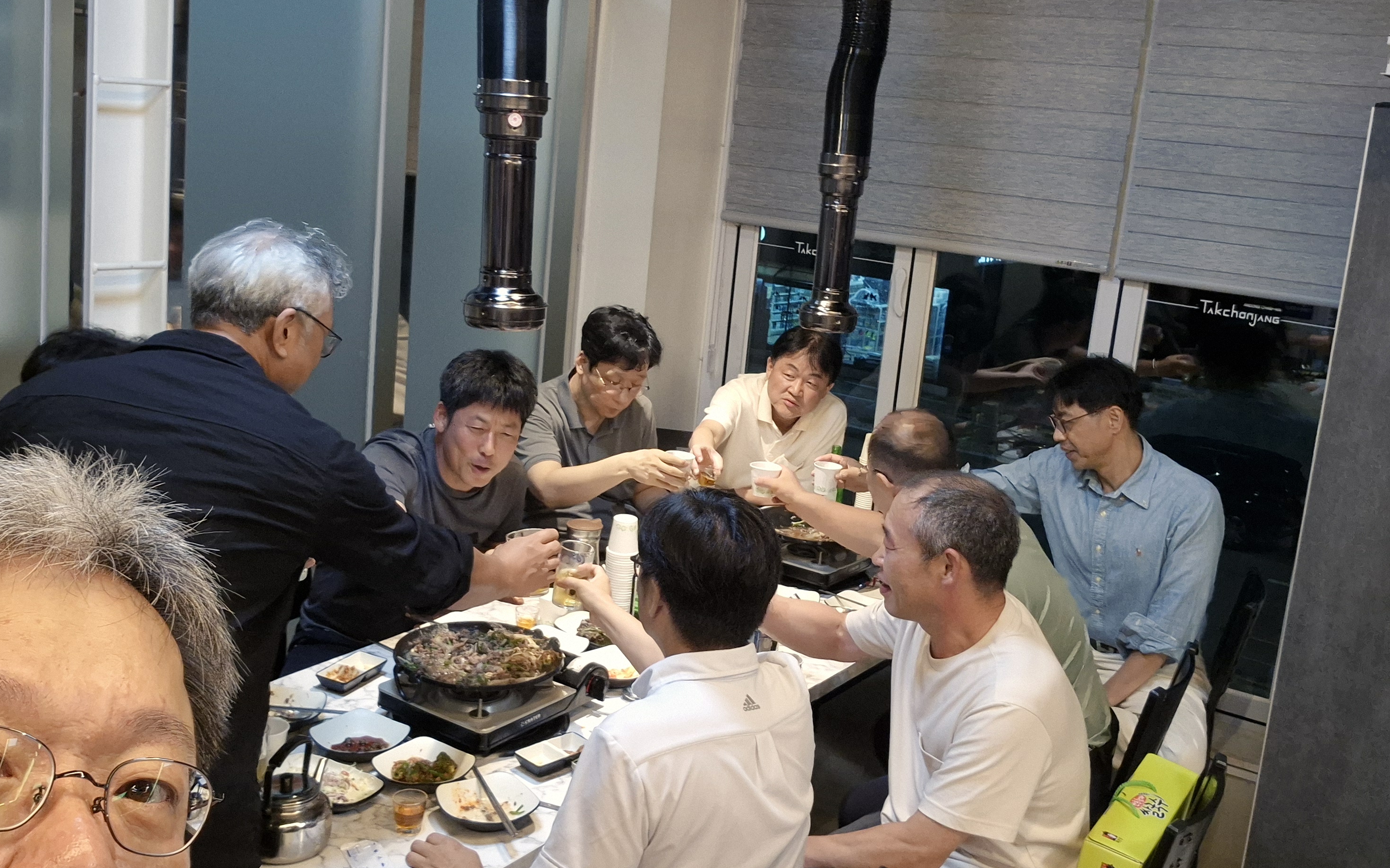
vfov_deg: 35.3
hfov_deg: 54.0
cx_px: 695
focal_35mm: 36
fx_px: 1364
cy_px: 395
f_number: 2.2
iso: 400
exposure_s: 1/120
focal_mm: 3.3
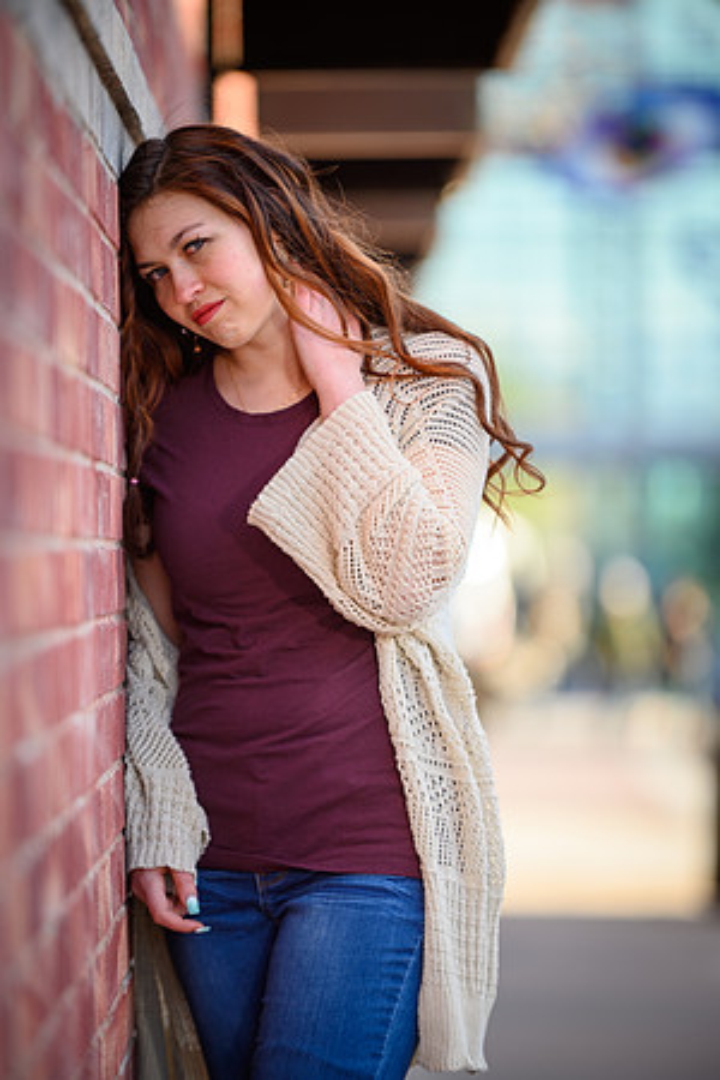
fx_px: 6000
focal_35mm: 200
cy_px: 540
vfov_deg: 10.3
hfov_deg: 6.9
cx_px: 360
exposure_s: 1/320
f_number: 2.8
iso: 100
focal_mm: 200
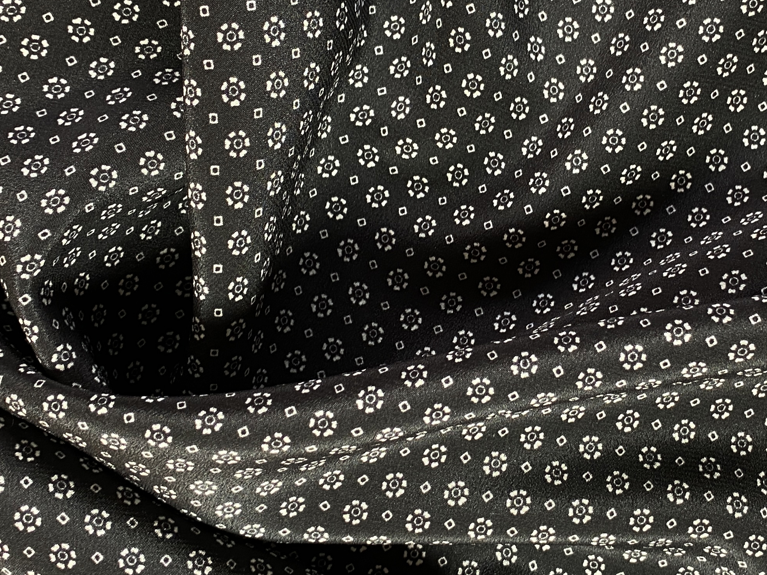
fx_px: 1174
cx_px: 530
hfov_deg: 35.7
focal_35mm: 53
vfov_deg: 27.4
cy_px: 209
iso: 80
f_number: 1.8
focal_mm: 4.25
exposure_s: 1/50
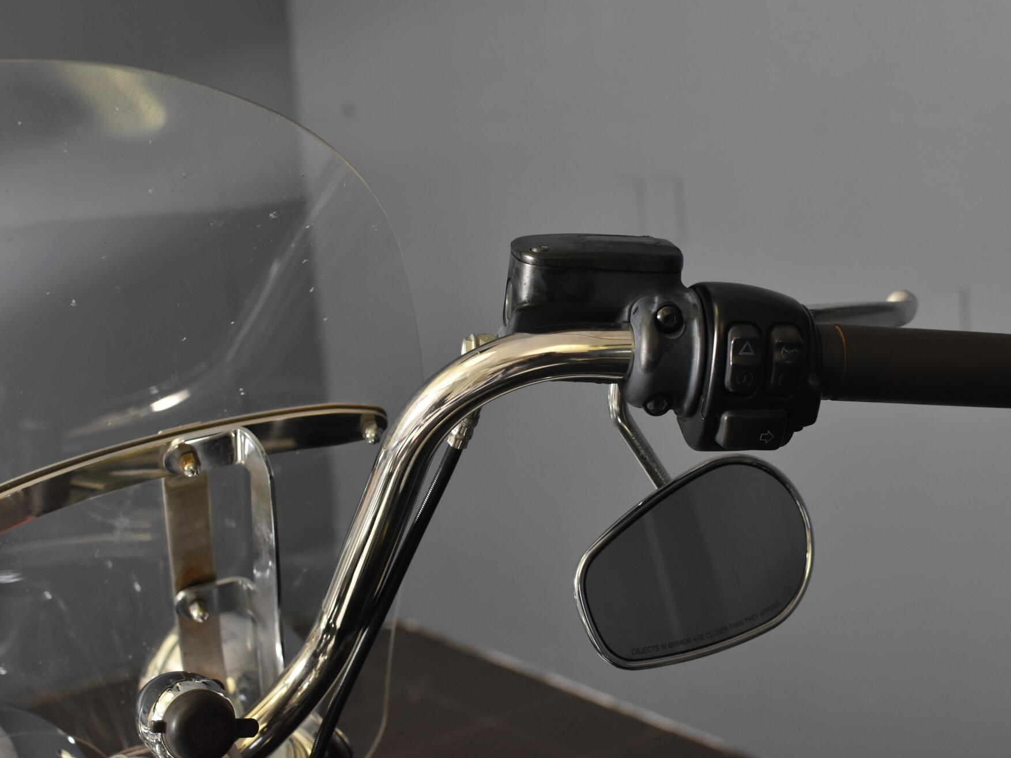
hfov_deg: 33.4
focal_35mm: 58
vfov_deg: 25.4
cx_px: 572
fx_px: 1681
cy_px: 378
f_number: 4.5
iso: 800
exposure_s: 1/160
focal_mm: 35
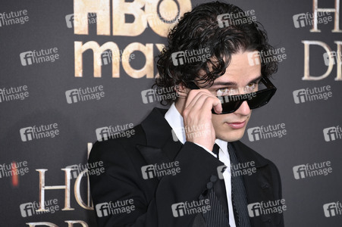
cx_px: 171
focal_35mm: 200
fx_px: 1899
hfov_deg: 10.3
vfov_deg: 6.9
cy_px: 114
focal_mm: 200
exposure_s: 1/250
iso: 500
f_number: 5.6
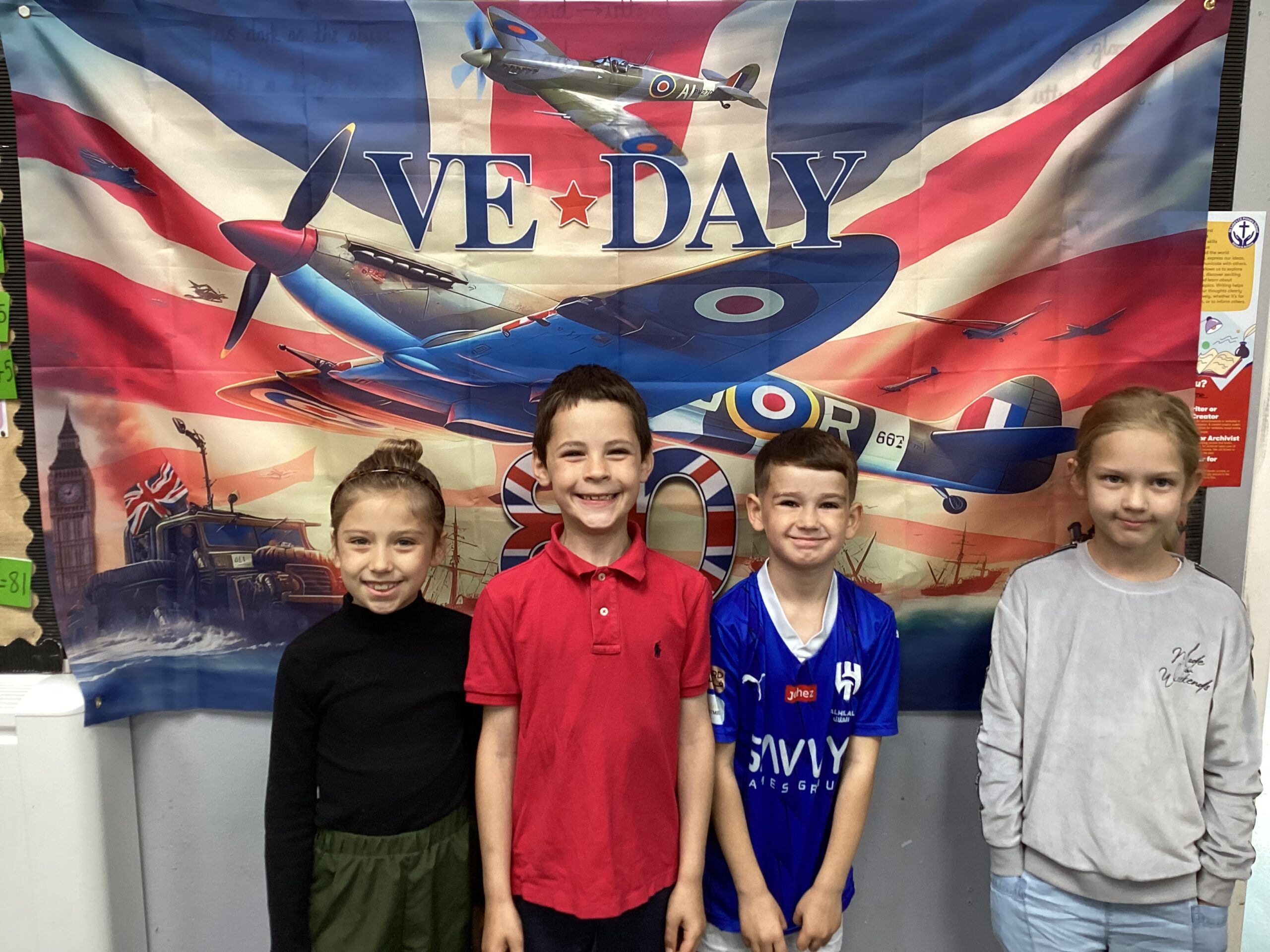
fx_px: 1137
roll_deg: +0.2
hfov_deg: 58.4
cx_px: 635
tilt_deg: -10.8
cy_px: 476
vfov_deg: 45.4
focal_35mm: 31
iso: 125
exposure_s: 1/50
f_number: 2.4
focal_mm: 3.3
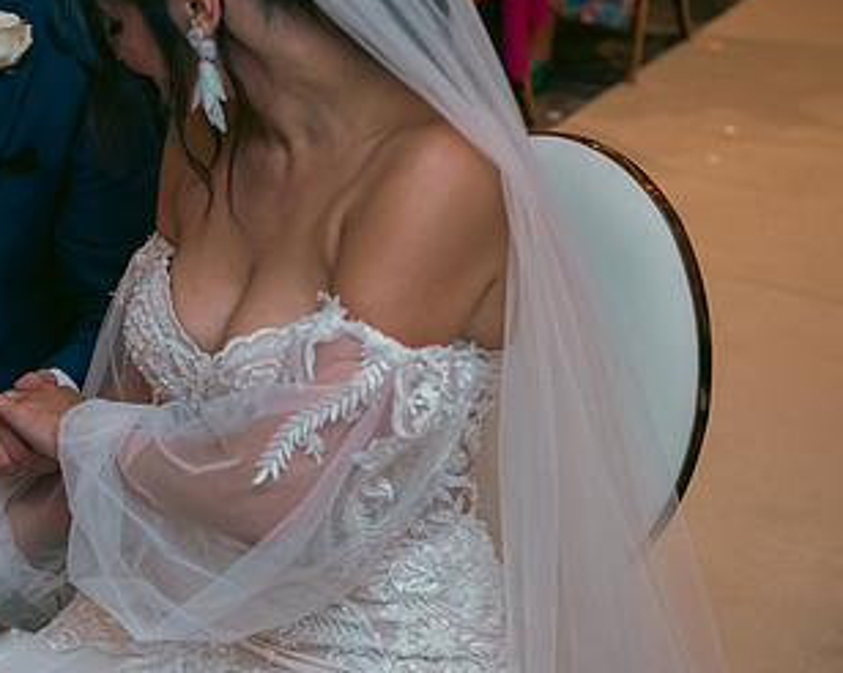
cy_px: 239
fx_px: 2294
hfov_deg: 20.3
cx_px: 60
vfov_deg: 16.7
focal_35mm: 92
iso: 800
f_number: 3.5
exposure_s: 1/160
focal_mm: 52
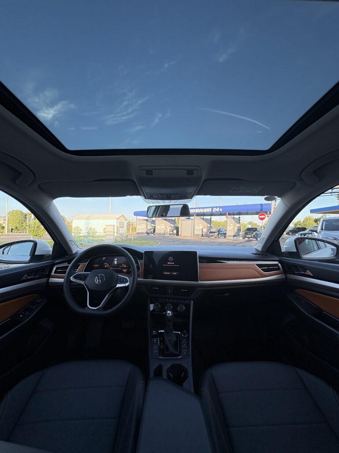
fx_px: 183
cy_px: 226
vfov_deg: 102.1
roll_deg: -1.6
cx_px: 170
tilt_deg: +1.4
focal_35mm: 14
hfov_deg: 85.7
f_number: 2.2
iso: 64
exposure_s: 1/232
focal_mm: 2.22
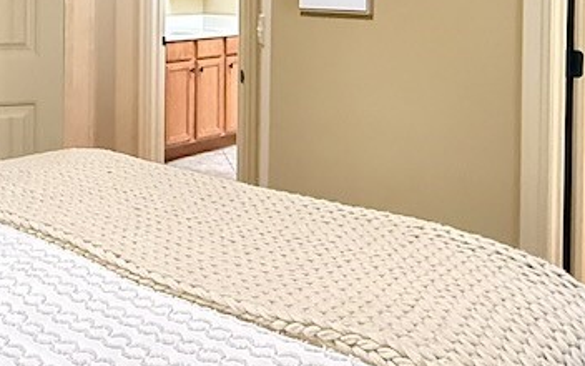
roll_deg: -0.9
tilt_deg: -0.7
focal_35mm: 54
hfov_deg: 37.2
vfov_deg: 22.8
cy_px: -23
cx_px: 204
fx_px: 861
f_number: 2.2
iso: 800
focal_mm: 2.22
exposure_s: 1/60
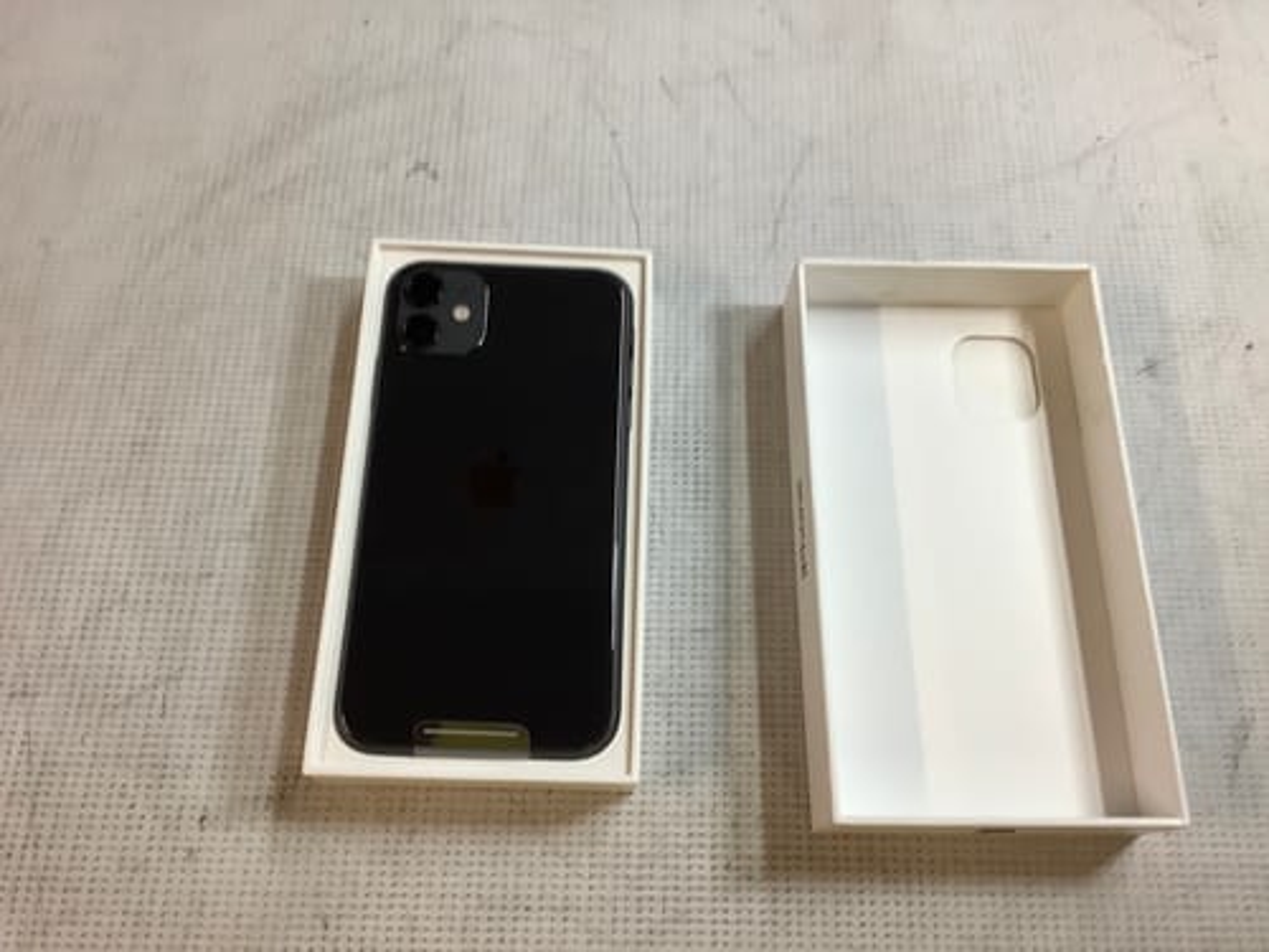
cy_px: 476
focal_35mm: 31
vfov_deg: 45.4
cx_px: 634
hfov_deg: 58.4
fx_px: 1136
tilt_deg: -68.9
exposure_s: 1/50
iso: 100
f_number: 2.4
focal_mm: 3.3
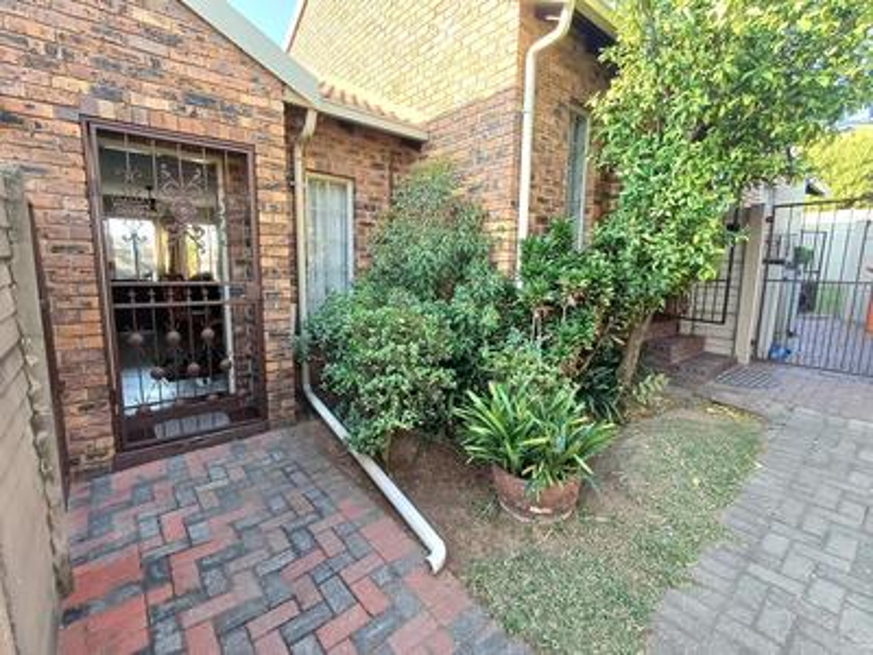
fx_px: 404
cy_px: 328
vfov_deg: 78.1
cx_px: 436
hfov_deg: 94.5
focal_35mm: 16
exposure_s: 1/101
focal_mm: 1.64
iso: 50
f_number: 2.2
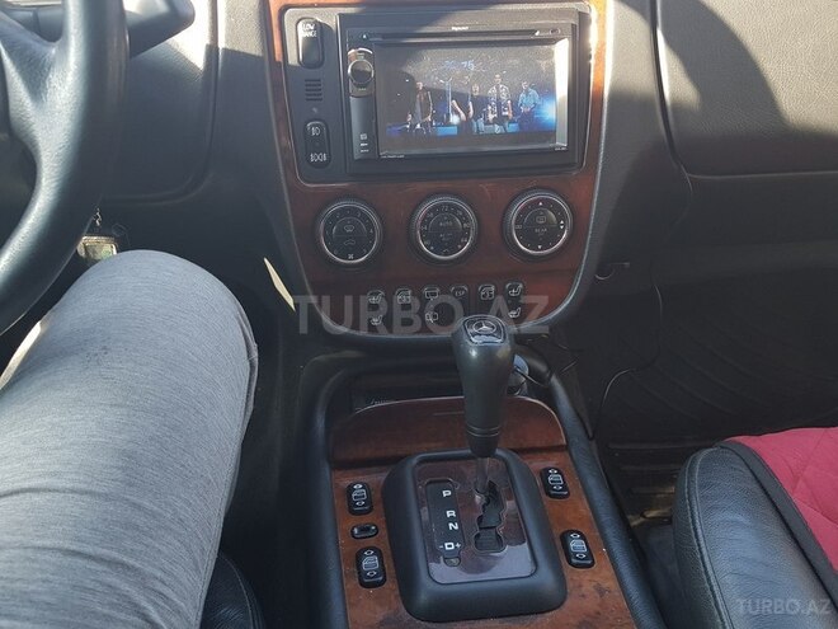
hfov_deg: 67.3
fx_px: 629
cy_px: 314
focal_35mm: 26
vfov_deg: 53.1
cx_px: 419
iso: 50
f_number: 1.7
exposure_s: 1/50
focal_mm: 4.2
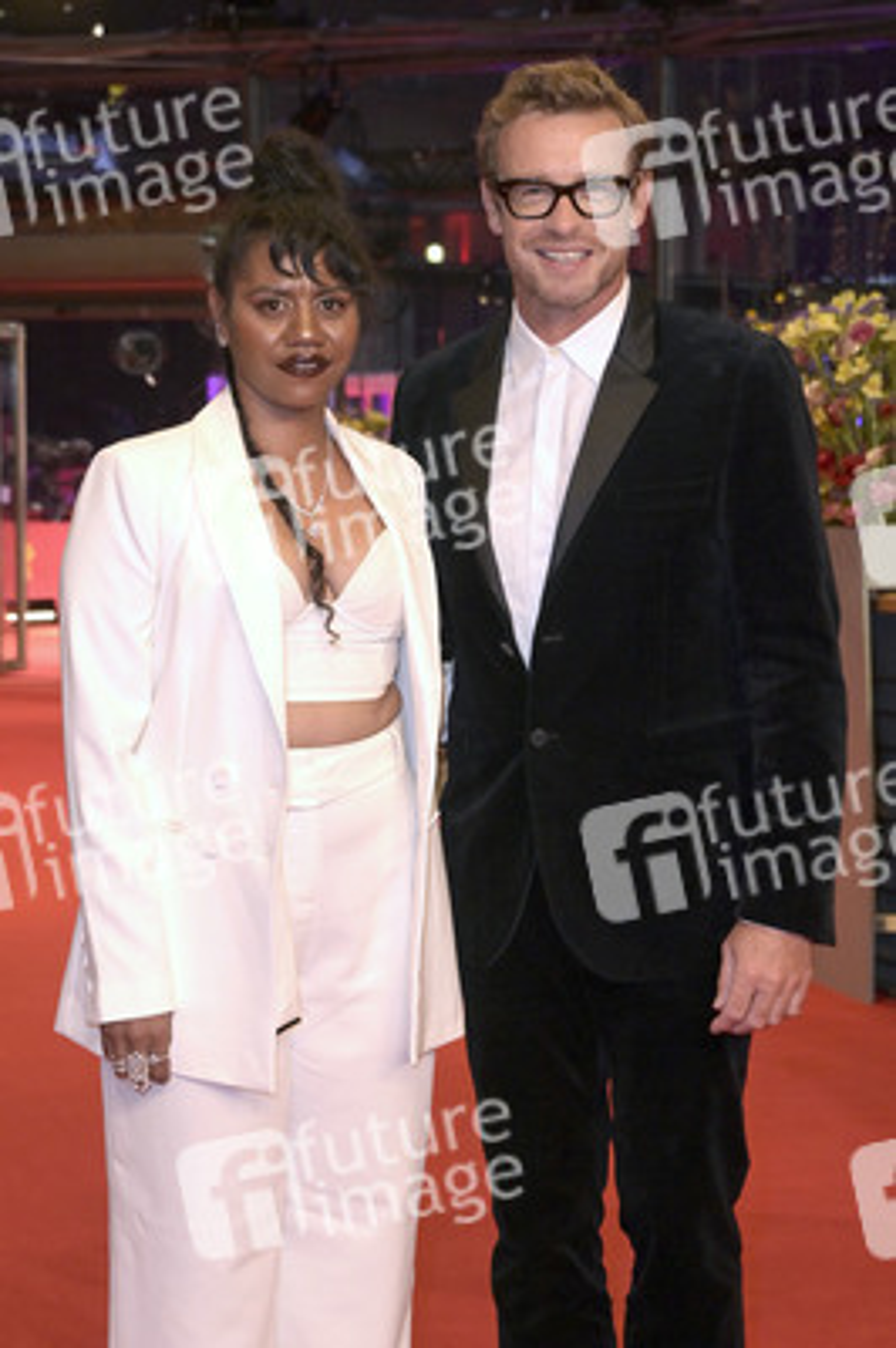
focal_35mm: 65
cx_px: 448
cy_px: 674
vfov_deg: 31.0
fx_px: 2431
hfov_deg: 20.9
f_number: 6.3
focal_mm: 65
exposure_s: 1/250
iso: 3200
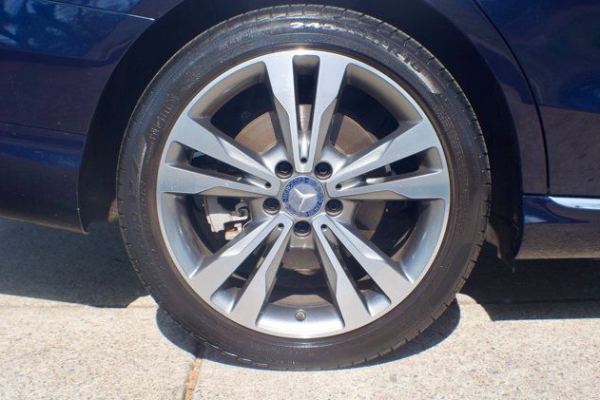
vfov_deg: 18.0
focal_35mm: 76
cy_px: 200
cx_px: 303
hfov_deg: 26.6
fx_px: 1267
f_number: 8
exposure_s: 1/250
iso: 500
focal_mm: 50
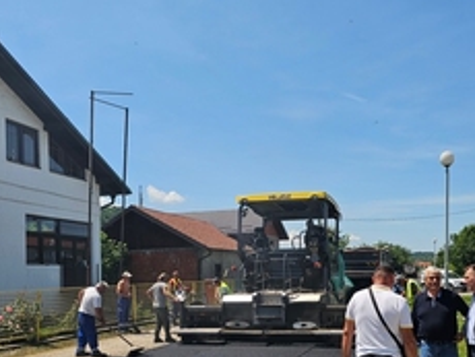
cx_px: 297
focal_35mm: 36
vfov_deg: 38.8
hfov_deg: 50.8
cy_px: 264
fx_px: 495
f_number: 1.7
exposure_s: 1/917
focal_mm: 6.3
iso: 10
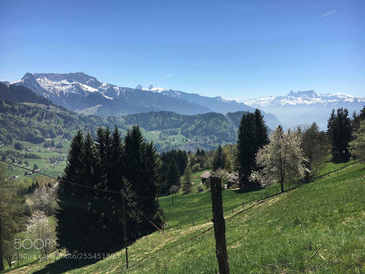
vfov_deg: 48.2
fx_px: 306
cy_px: 137
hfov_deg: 61.7
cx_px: 182
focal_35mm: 29
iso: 25
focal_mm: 4.15
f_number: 2.2
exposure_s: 1/1789
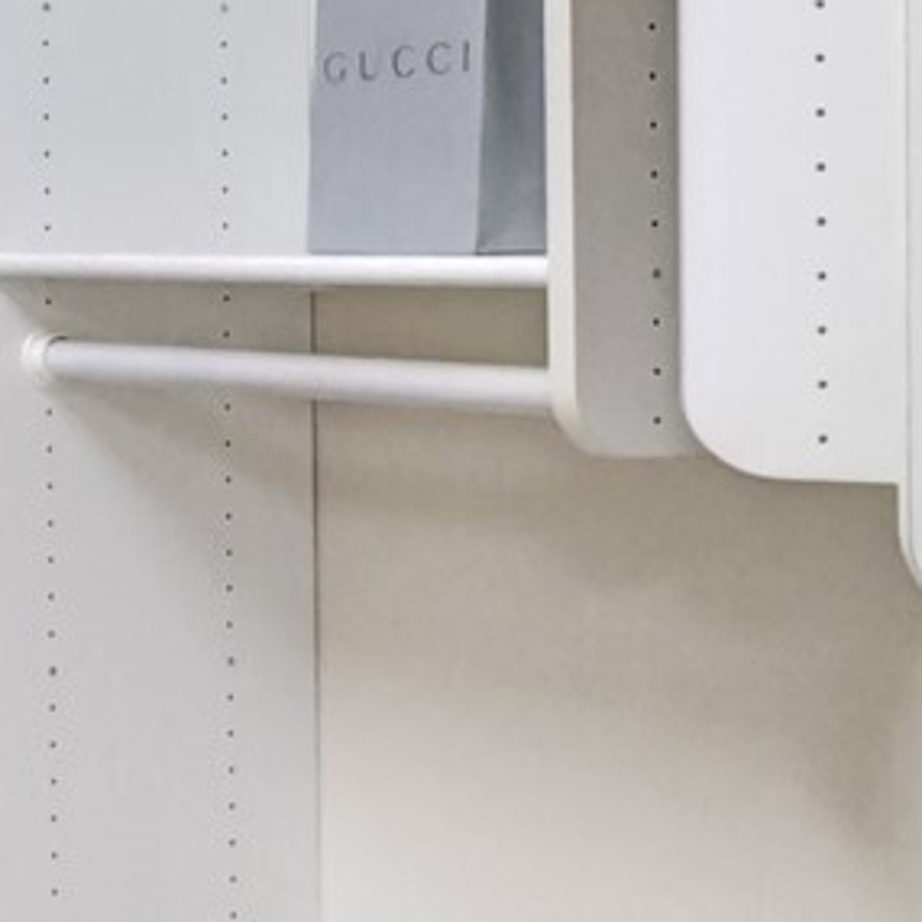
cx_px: -1215
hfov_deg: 15.1
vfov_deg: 22.6
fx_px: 2290
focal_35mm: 76
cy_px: 244
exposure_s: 1/20
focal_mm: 10
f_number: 11
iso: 3200
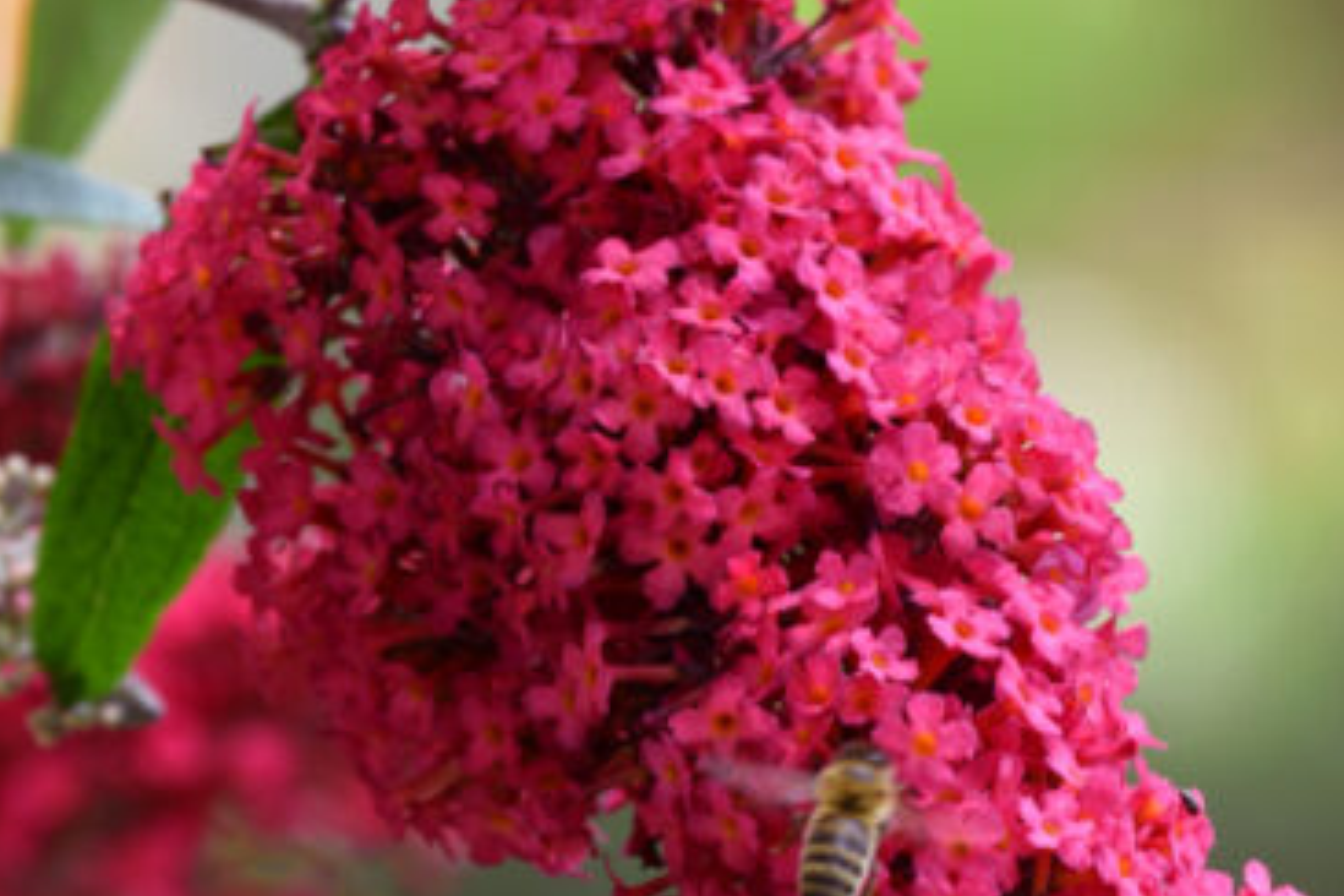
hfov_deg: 2.4
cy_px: 248
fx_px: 32104
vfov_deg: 1.6
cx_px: 720
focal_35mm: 860
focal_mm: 300
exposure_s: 1/20
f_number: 8
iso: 200
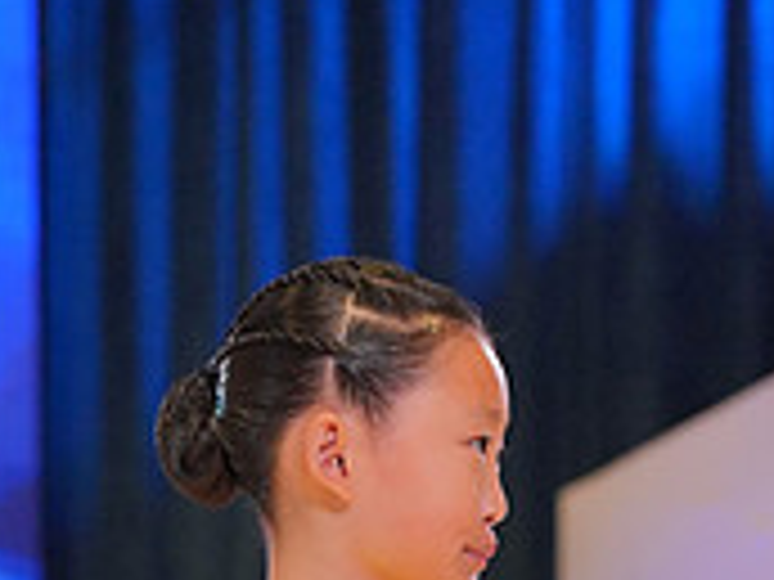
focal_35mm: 308
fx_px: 6887
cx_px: 439
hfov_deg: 6.4
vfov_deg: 4.7
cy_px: 1277
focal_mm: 95
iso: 3200
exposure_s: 1/400
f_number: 5.6
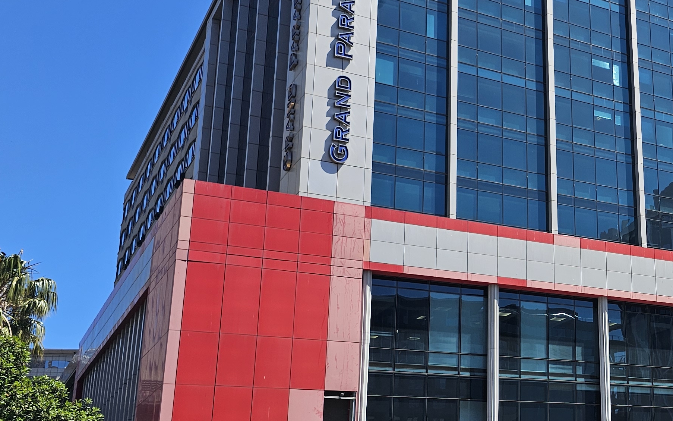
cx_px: 647
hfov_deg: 34.7
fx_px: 990
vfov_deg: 24.0
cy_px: 239
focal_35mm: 54
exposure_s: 1/607
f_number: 1.7
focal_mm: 6.3
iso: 10
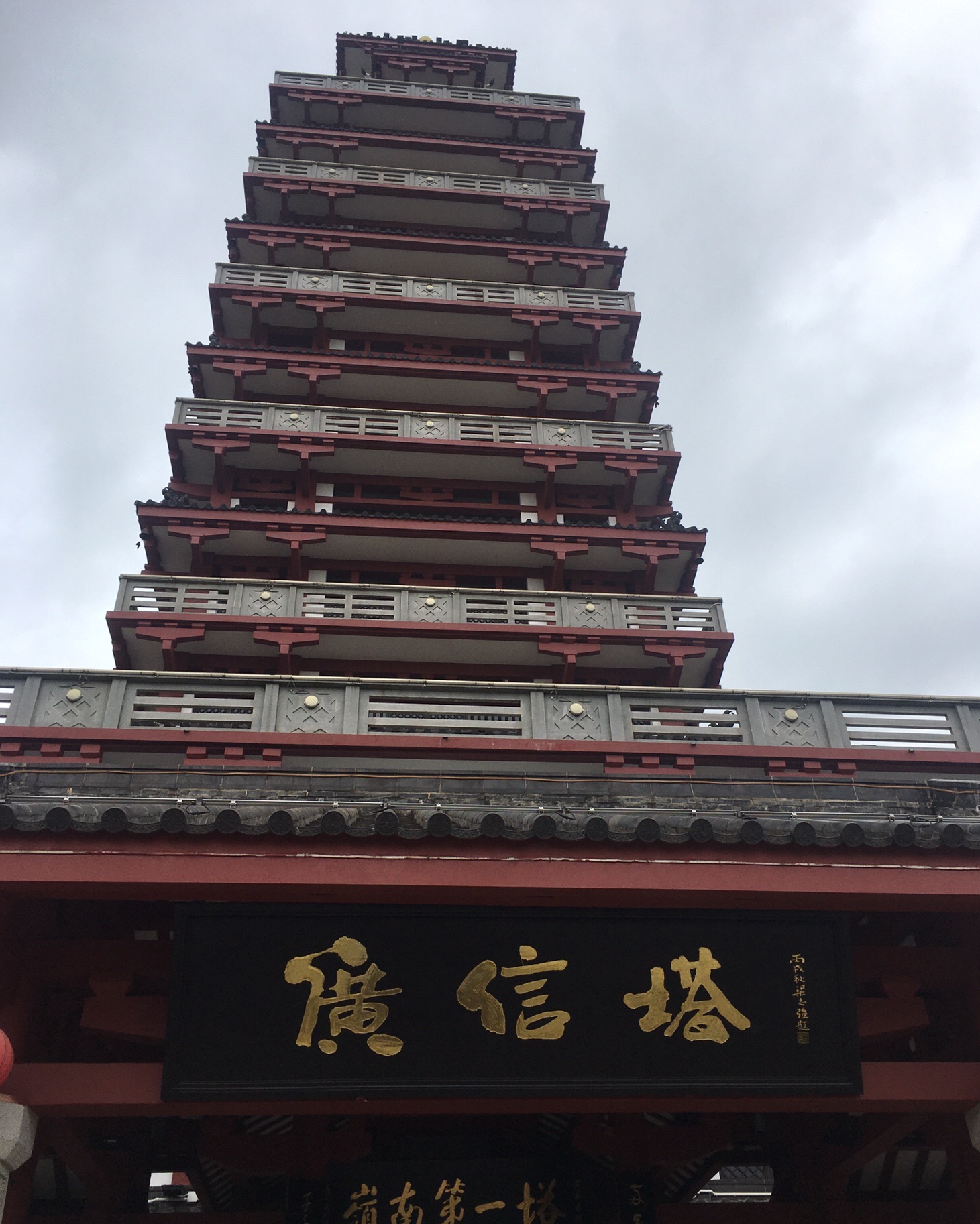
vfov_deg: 57.1
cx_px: 499
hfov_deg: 47.1
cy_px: 654
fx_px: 1124
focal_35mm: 31
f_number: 2.2
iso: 25
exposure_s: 1/777
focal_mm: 4.15
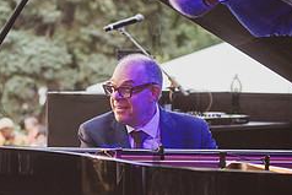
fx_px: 1583
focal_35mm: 195
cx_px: -2
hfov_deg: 10.5
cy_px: 95
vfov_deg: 7.1
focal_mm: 80
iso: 2500
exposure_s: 1/800
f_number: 4
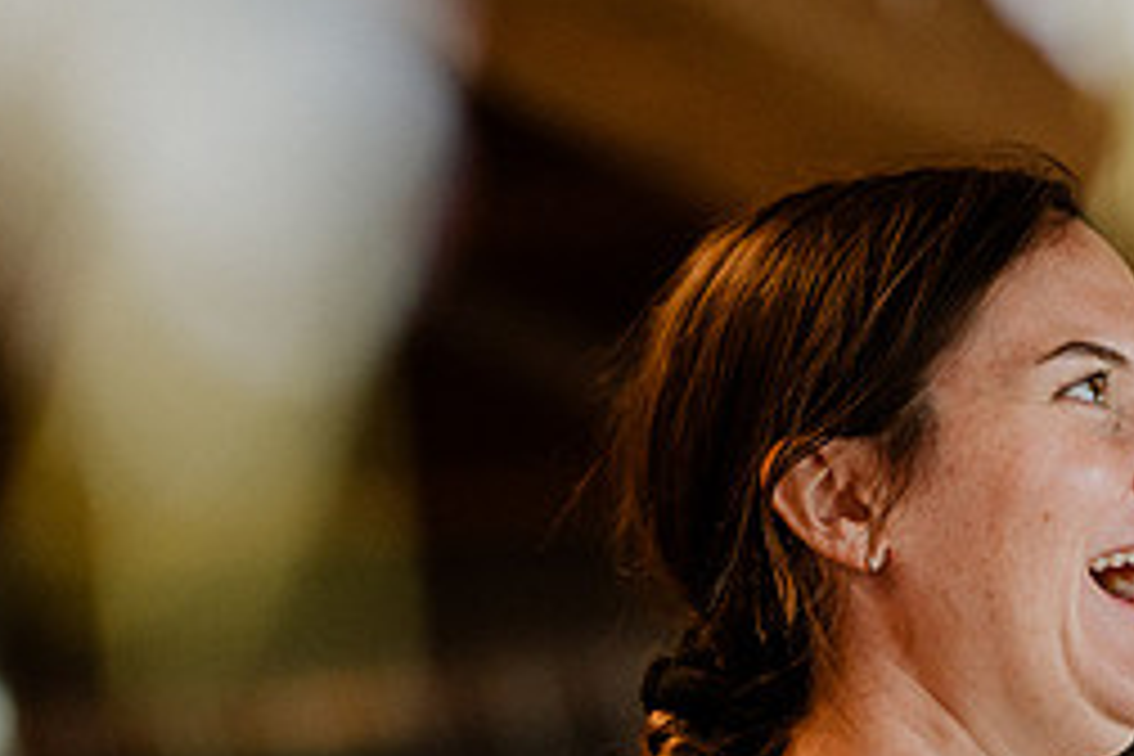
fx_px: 7780
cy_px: 850
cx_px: 1274
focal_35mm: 247
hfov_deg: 8.3
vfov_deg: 5.5
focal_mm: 105
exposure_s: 1/1000
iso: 1600
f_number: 2.2
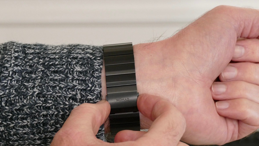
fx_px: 1044
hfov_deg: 14.1
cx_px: 117
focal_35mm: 152
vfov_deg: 8.0
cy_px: 96
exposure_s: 1/30
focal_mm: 47.46
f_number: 4.5
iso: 1600
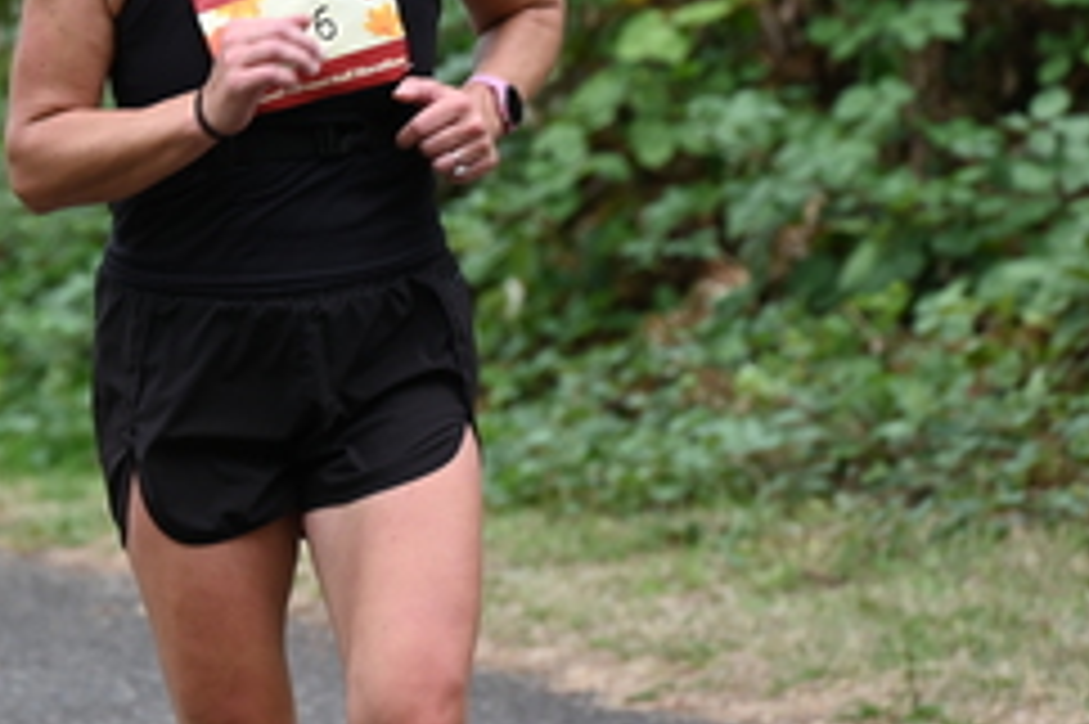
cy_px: -11
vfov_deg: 3.0
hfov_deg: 4.5
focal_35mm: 455
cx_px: 216
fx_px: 13754
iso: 400
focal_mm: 200
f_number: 6.3
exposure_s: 1/320
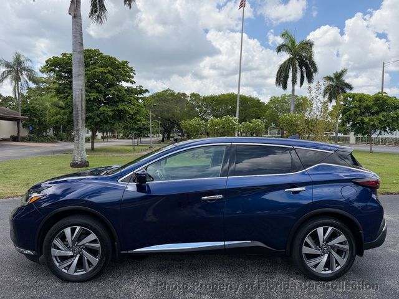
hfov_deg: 71.6
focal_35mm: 24
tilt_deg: -2.2
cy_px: 150
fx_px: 277
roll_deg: +0.8
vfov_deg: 56.8
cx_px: 200
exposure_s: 1/3584
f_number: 1.78
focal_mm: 6.76
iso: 100
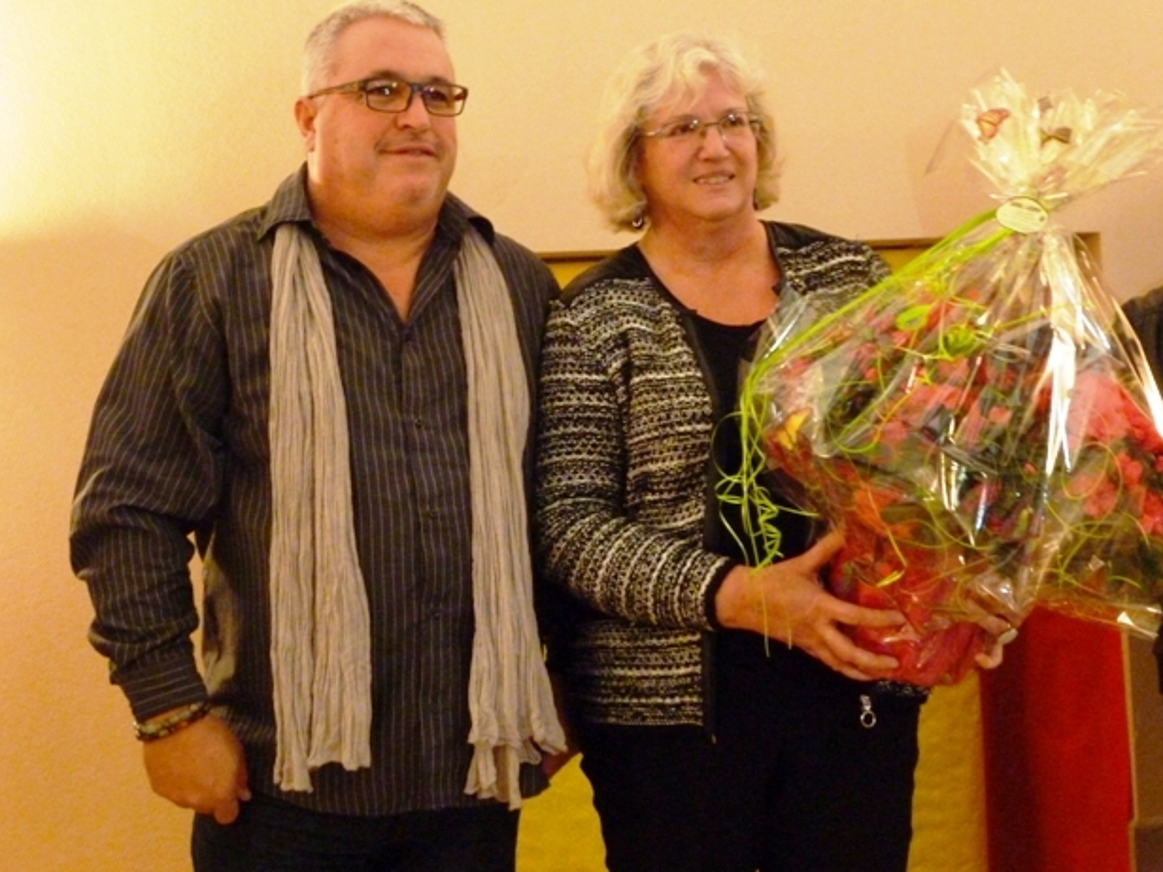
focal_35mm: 54
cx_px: 582
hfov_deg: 35.5
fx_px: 1814
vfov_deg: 27.0
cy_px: 425
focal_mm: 9.2
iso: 800
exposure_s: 1/6
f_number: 4.1
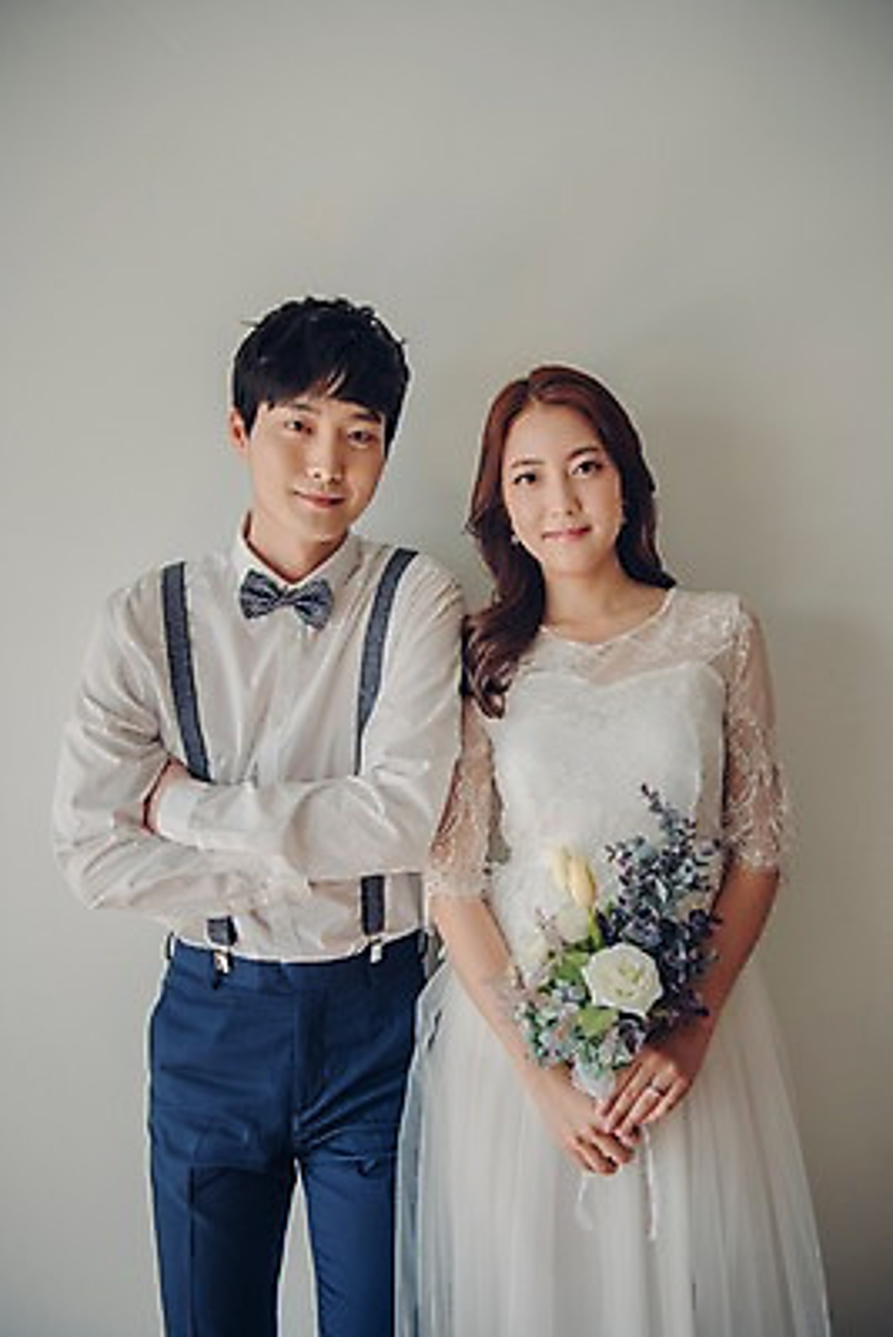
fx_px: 1190
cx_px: 446
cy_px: 668
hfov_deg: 41.1
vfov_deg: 58.7
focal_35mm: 32
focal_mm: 32
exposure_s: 1/125
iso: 80
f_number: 4
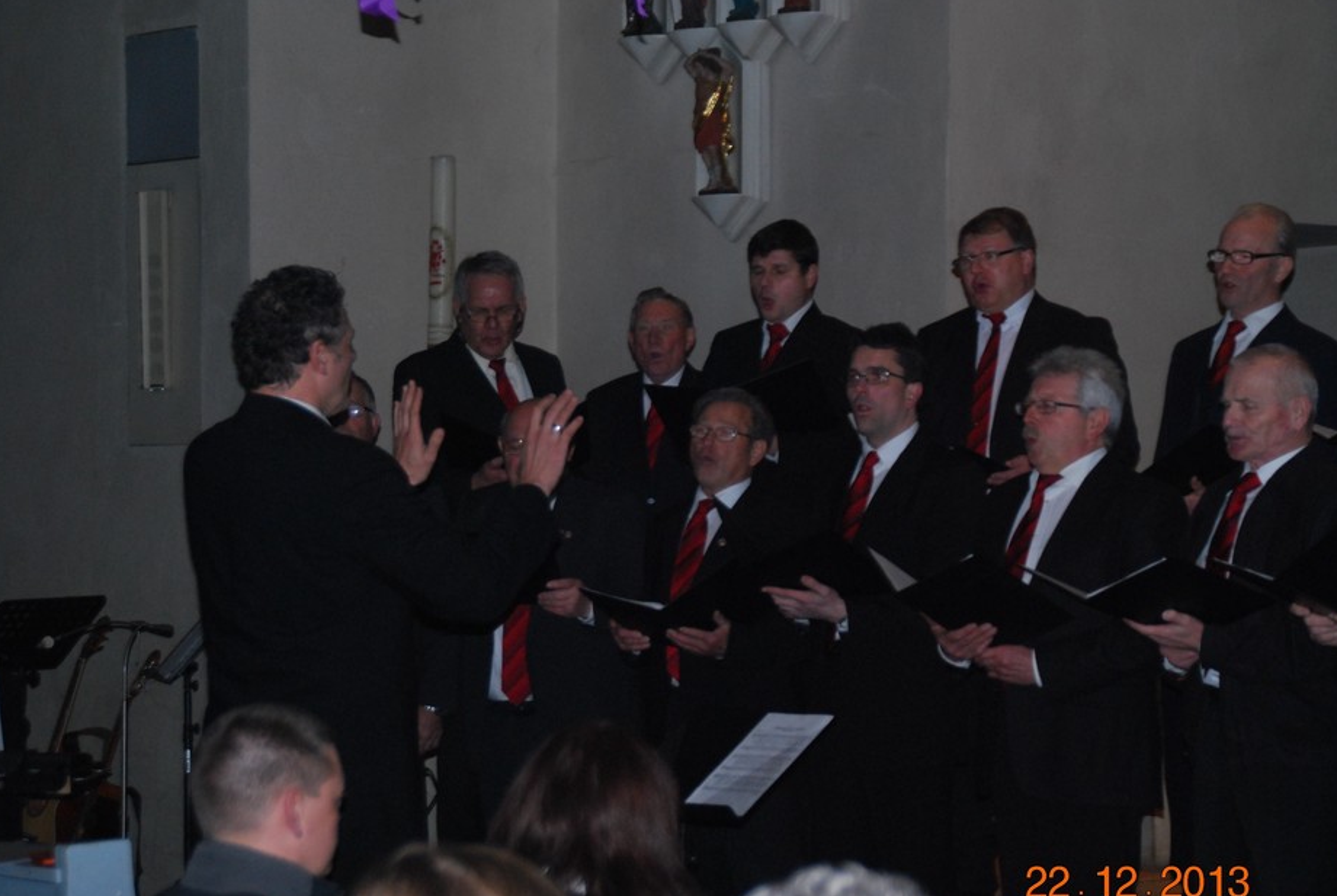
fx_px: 3756
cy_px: 469
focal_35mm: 101
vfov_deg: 13.6
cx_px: 662
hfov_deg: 20.2
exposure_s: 1/60
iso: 800
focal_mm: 62
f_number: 5.3
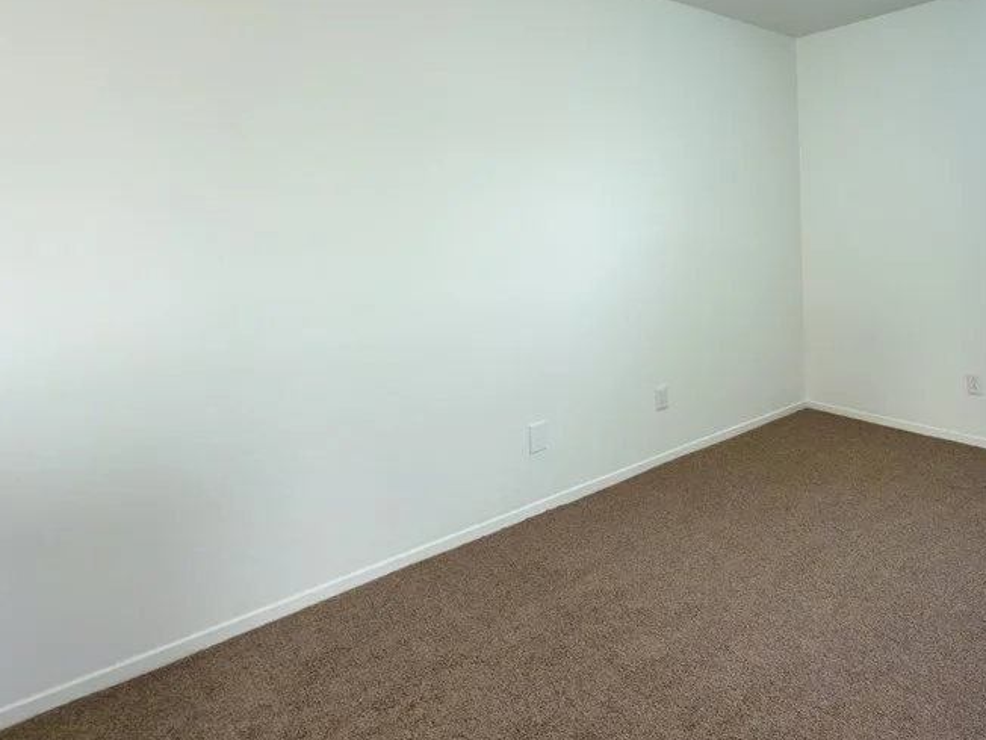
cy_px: 232
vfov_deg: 59.3
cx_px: 714
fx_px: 627
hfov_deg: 72.2
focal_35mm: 22
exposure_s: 1/60
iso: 50
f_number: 2.2
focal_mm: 2.22
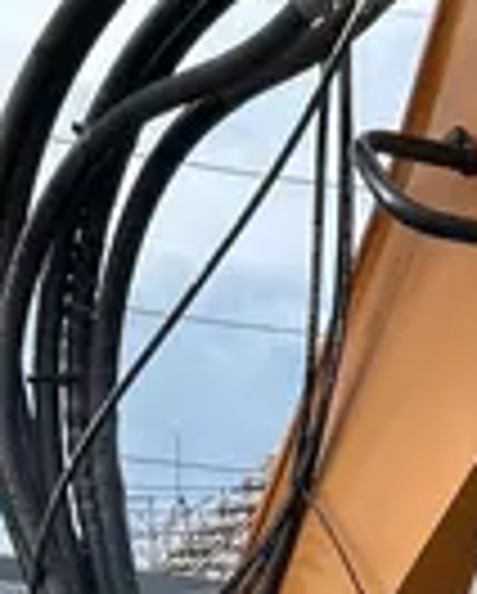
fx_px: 2482
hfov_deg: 11.0
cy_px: 1528
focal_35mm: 141
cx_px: 356
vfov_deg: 11.0
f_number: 1.5
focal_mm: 5.7
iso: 50
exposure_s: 1/733
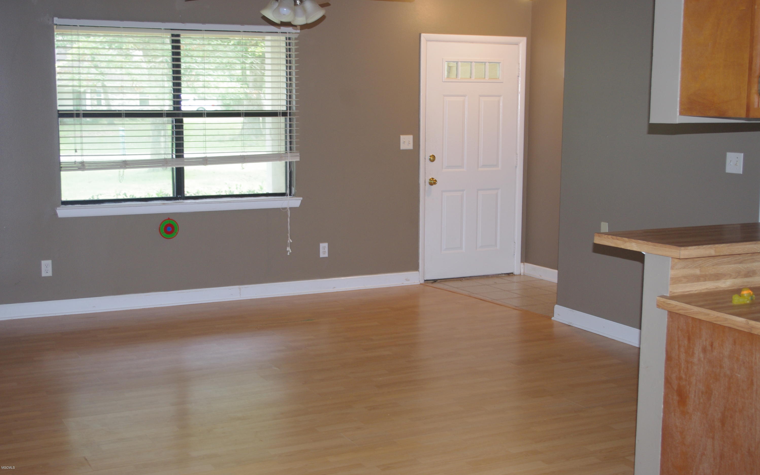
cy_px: 230
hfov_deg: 40.3
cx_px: 381
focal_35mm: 50
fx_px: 1036
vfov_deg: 25.8
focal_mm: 32.5
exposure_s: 1/25
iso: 400
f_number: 4
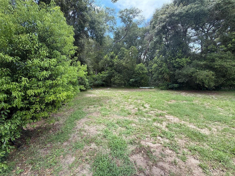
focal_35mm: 14
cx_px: 118
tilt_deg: -8.2
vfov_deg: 85.7
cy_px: 88
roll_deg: -0.6
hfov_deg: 102.1
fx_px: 95
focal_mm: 2.22
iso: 64
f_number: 2.2
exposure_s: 1/502
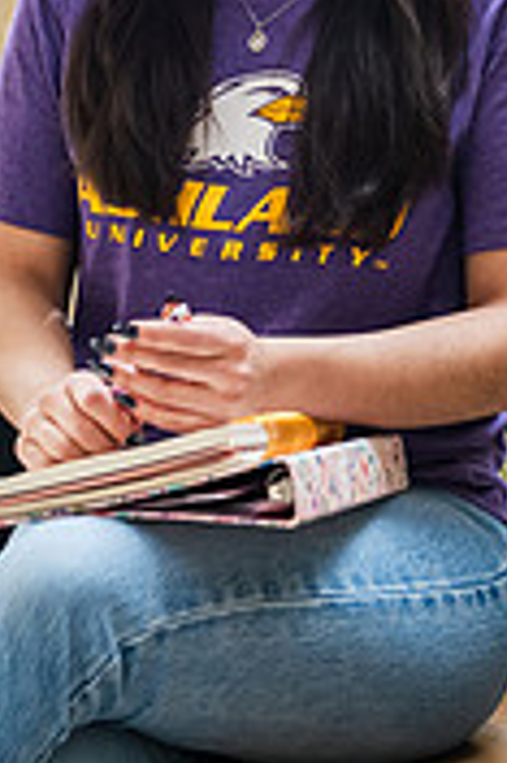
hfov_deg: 9.7
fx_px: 2984
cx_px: 234
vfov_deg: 14.3
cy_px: -13
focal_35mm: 141
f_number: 3.5
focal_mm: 55
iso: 1250
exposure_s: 1/200
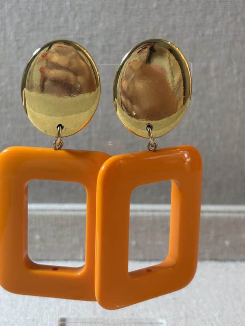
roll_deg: -1.4
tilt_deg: -14.3
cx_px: 105
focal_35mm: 64
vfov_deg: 30.2
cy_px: 133
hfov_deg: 22.9
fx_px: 604
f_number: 1.6
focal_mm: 5.96
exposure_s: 1/50
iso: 32
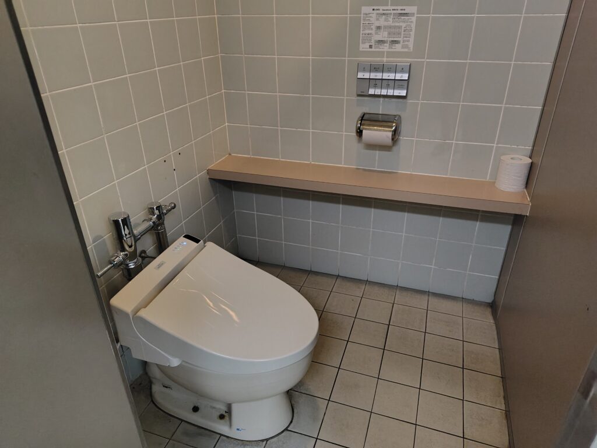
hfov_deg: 73.9
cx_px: 298
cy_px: 224
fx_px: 397
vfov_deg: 58.9
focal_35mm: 23
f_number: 1.9
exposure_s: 1/100
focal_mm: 5.6
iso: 2377
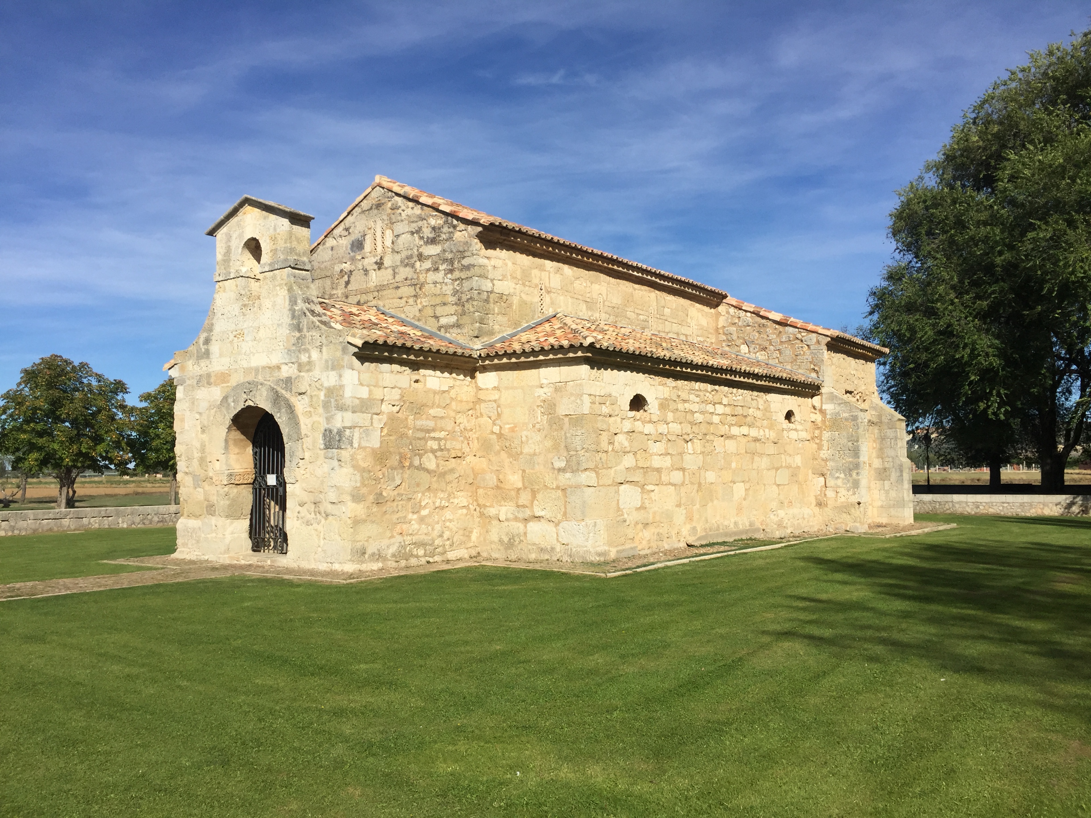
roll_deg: -0.9
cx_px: 546
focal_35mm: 29
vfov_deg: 48.2
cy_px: 409
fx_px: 914
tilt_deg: +3.6
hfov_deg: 61.7
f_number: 2.2
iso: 32
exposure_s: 1/3300
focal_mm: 4.15
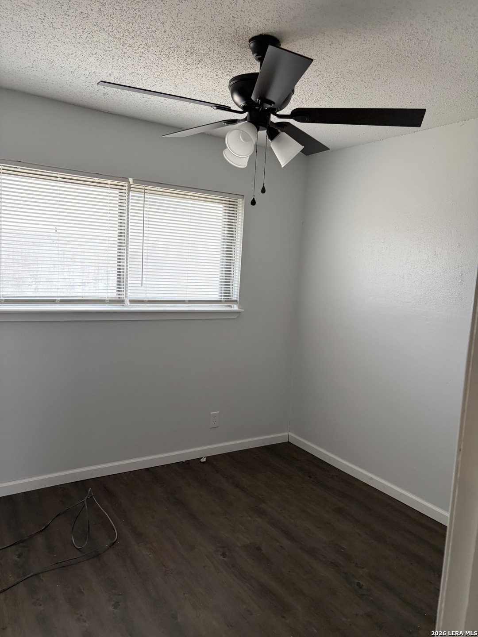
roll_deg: -4.0
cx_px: 239
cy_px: 318
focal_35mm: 26
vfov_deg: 67.3
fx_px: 479
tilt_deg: -4.1
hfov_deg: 53.1
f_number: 1.6
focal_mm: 5.96
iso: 125
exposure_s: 1/151
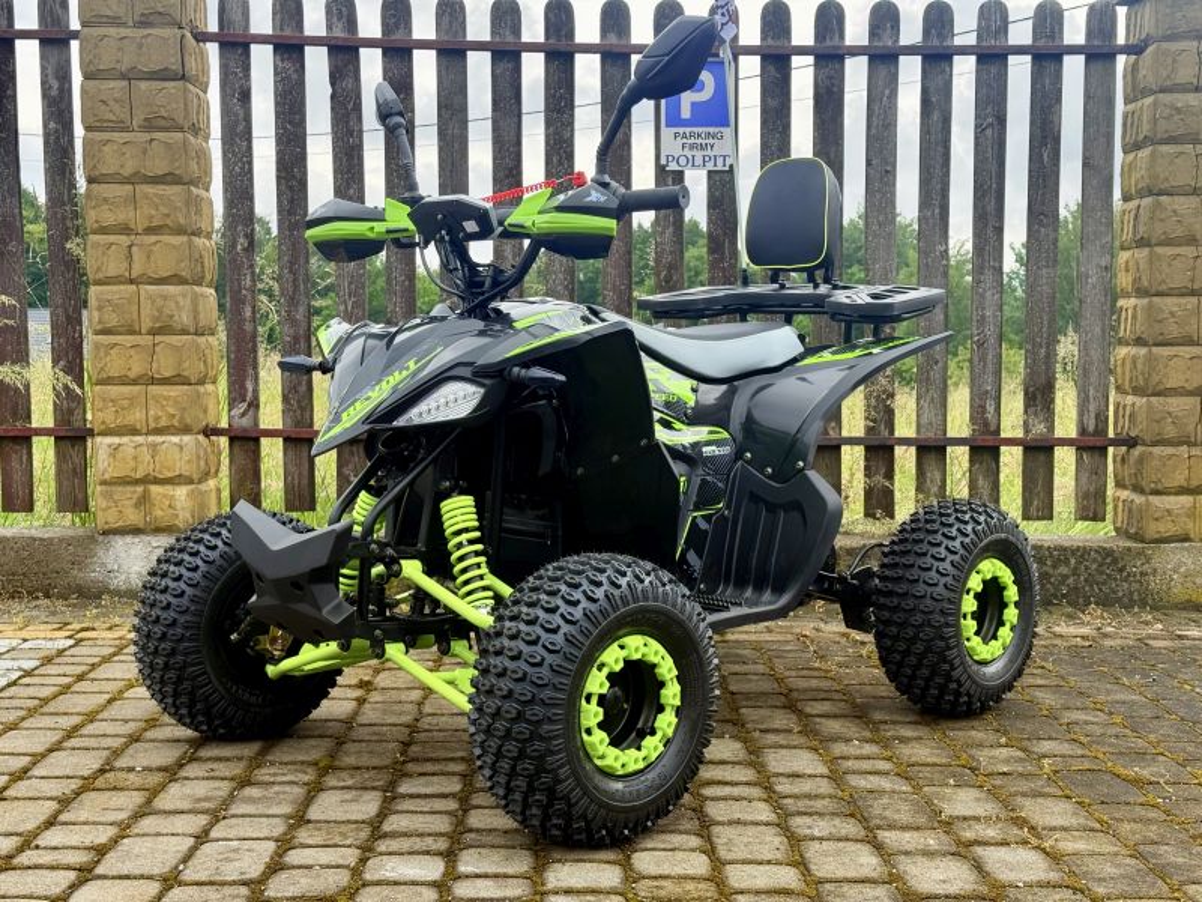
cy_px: 451
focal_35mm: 48
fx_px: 1667
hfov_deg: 39.7
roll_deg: +0.3
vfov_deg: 30.3
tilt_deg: -4.5
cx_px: 601
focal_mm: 6.76
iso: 100
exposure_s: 1/1307
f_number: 1.78
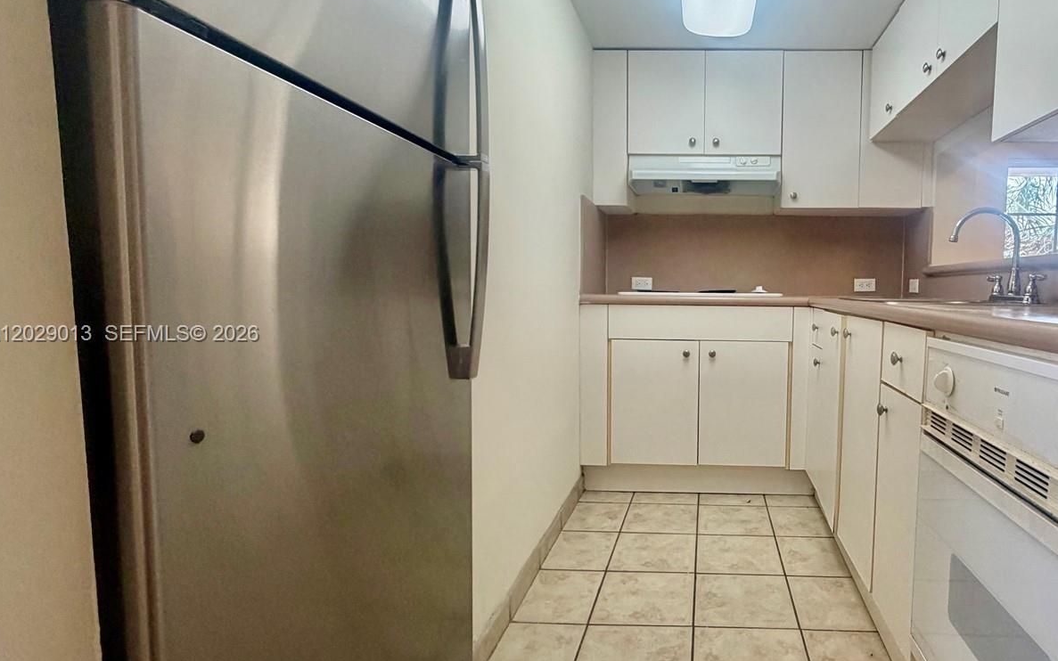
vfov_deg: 59.7
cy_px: 335
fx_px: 577
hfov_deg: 82.5
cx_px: 694
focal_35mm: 20
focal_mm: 2.22
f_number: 2.2
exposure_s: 1/120
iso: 160
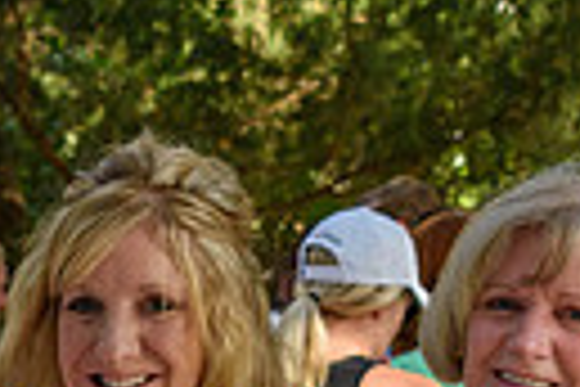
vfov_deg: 5.9
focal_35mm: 229
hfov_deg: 8.7
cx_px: -427
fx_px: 3689
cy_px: 641
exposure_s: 1/200
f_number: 7.1
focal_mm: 34
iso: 400
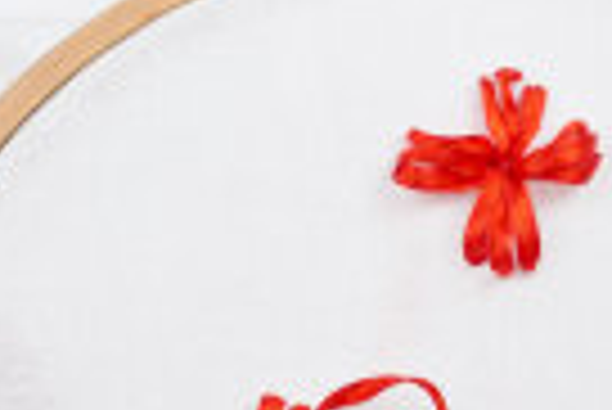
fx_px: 3829
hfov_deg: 9.1
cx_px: 639
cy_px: 433
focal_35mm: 225
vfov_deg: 6.1
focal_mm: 50
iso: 200
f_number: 5.6
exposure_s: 1/160
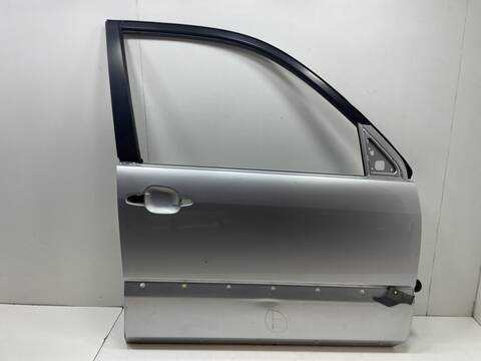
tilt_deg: -14.9
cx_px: 240
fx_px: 361
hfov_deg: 67.3
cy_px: 180
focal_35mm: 26
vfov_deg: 53.1
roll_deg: -0.1
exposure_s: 1/100
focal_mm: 4.2
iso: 80
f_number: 1.6
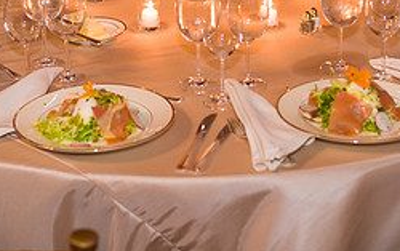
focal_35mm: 85
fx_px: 928
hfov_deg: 24.3
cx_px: 224
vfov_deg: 14.9
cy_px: -49
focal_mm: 36
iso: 1000
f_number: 3.2
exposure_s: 1/60
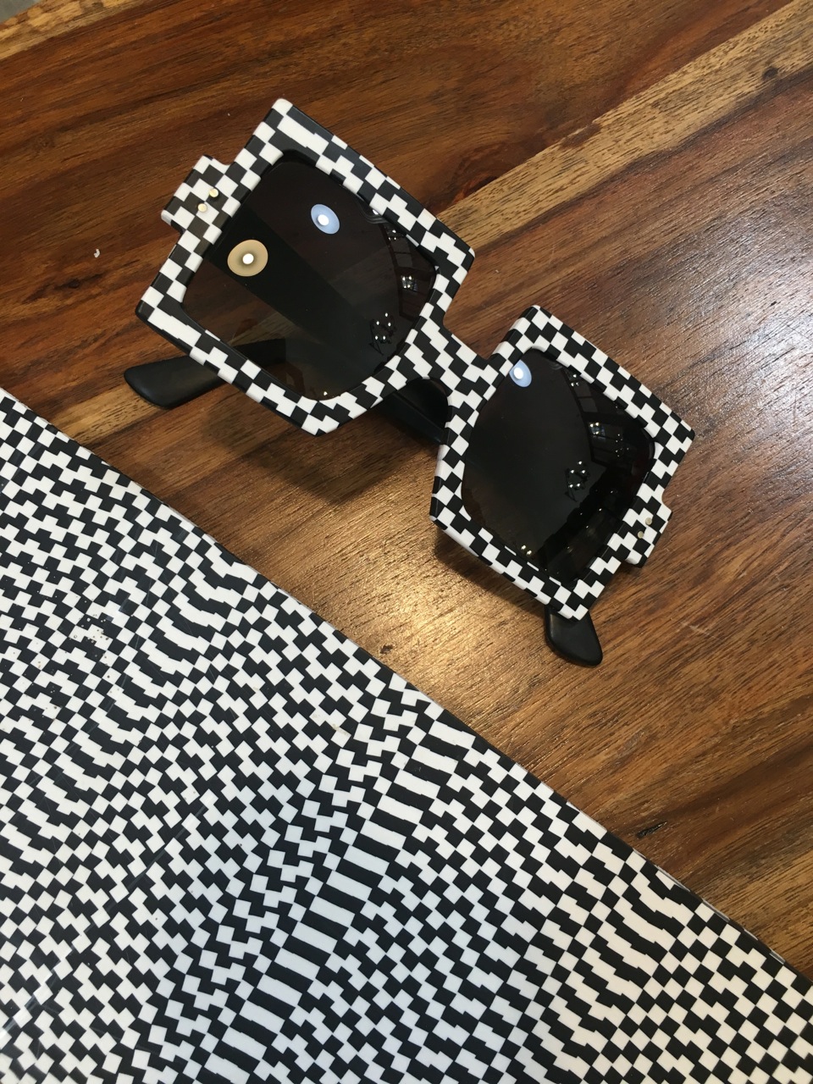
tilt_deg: -77.9
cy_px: 542
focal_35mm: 29
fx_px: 908
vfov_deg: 61.7
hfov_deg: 48.2
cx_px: 406
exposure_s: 1/33
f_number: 2.2
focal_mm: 4.15
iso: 40
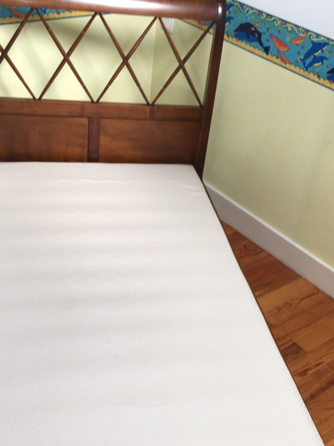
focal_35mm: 46
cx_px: 177
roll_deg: -7.5
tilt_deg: -38.6
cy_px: 291
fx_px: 592
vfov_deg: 40.8
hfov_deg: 31.5
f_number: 2.2
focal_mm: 4.15
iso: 32
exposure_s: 1/33
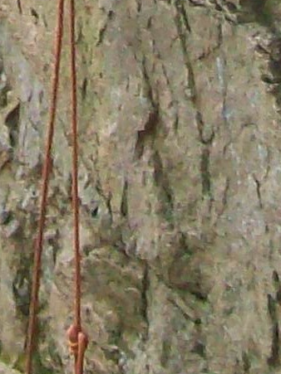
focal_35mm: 244
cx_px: 207
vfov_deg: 7.5
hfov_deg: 6.1
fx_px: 2642
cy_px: -550
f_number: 2.7
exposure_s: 1/64
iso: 200
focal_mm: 6
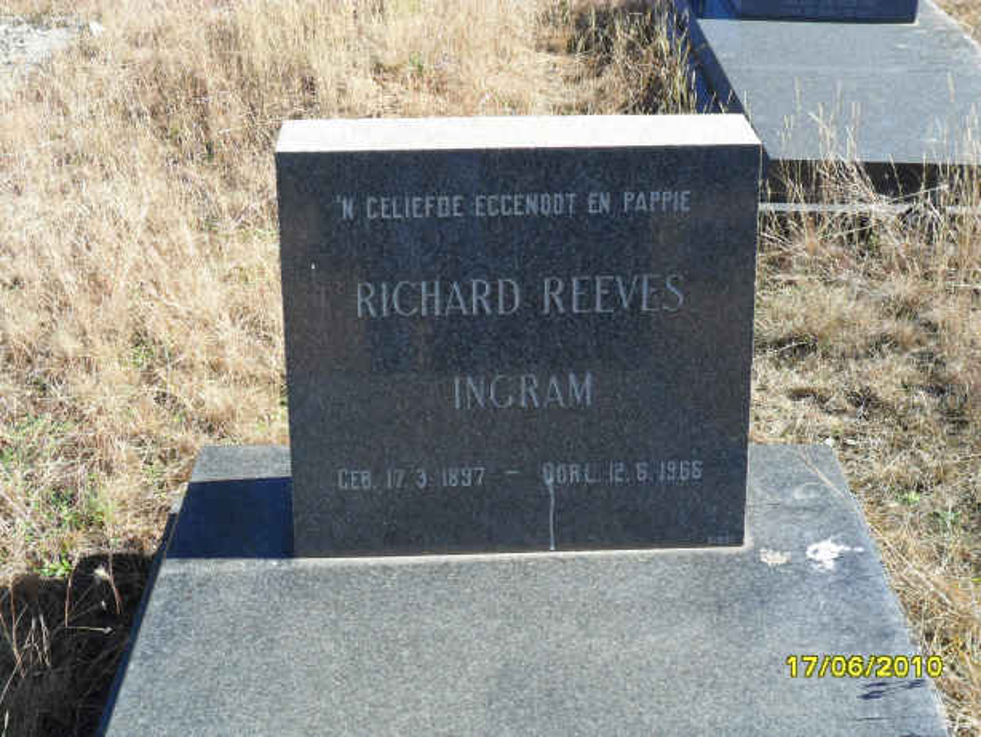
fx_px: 1474
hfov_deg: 36.8
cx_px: 490
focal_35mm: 52
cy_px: 368
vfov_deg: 28.1
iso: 100
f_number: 5
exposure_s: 1/125
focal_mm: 9.3
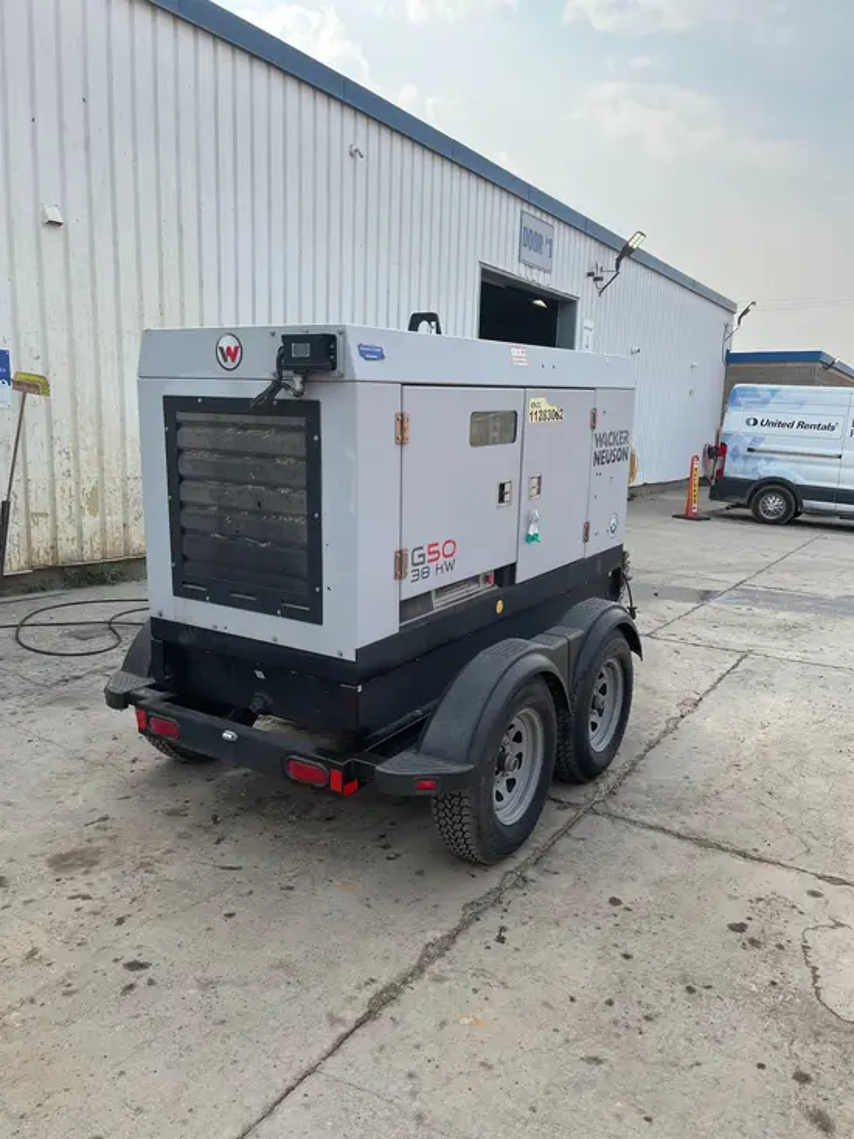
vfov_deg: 67.3
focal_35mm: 26
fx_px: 855
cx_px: 427
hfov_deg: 53.1
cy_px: 570
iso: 50
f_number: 1.6
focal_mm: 5.1
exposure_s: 1/1623
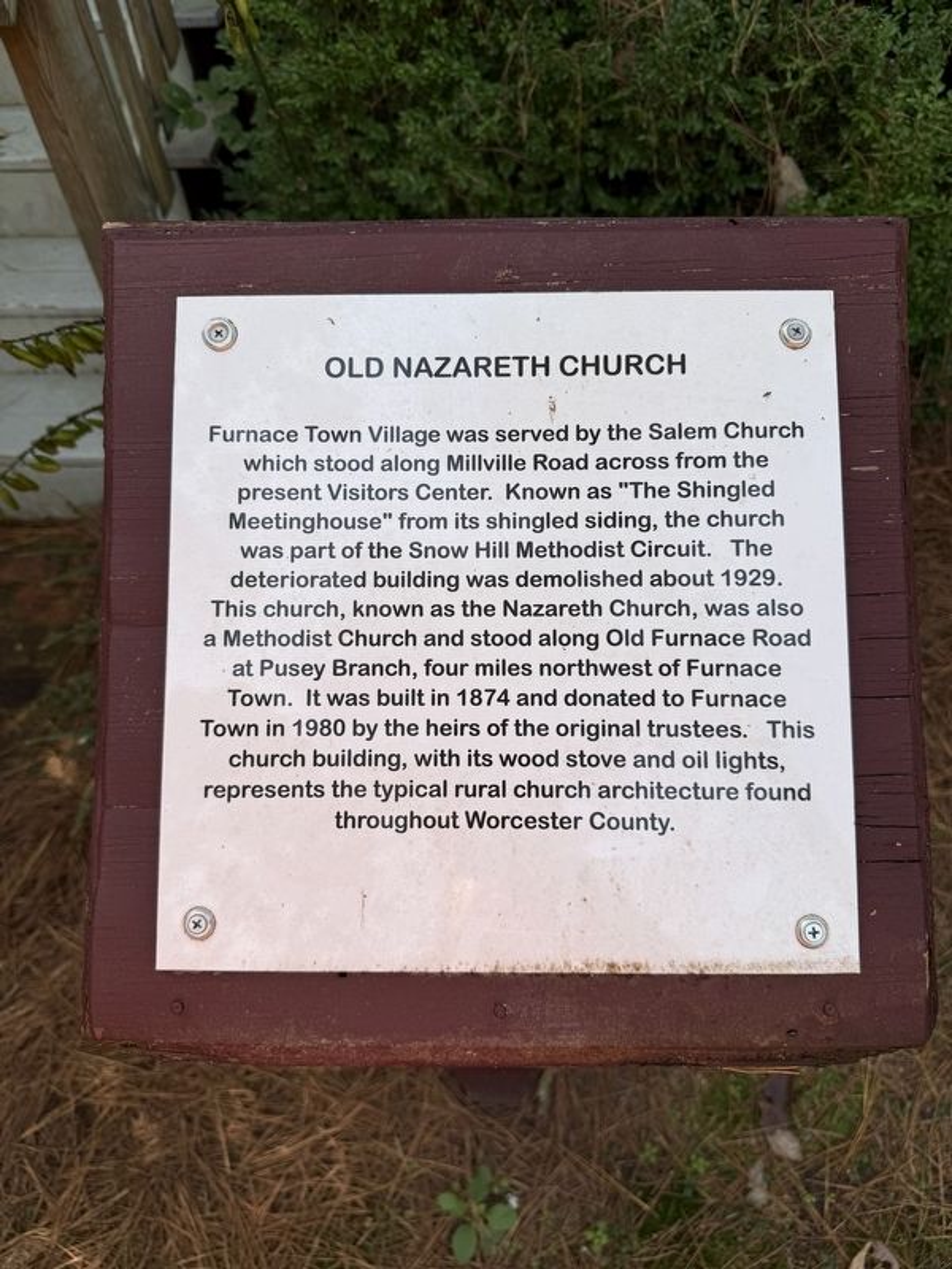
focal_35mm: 24
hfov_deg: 56.8
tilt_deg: -50.2
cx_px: 476
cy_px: 634
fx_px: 880
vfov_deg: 71.6
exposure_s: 1/822
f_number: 1.78
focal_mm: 6.76
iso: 80
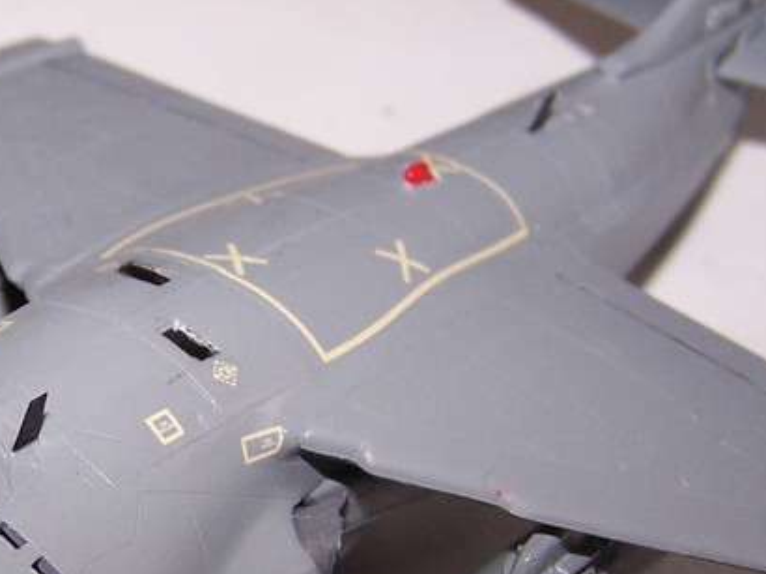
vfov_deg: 14.9
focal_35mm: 99
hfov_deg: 19.5
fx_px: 2189
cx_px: 102
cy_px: 415
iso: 80
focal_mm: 6.3
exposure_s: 1/60
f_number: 2.8
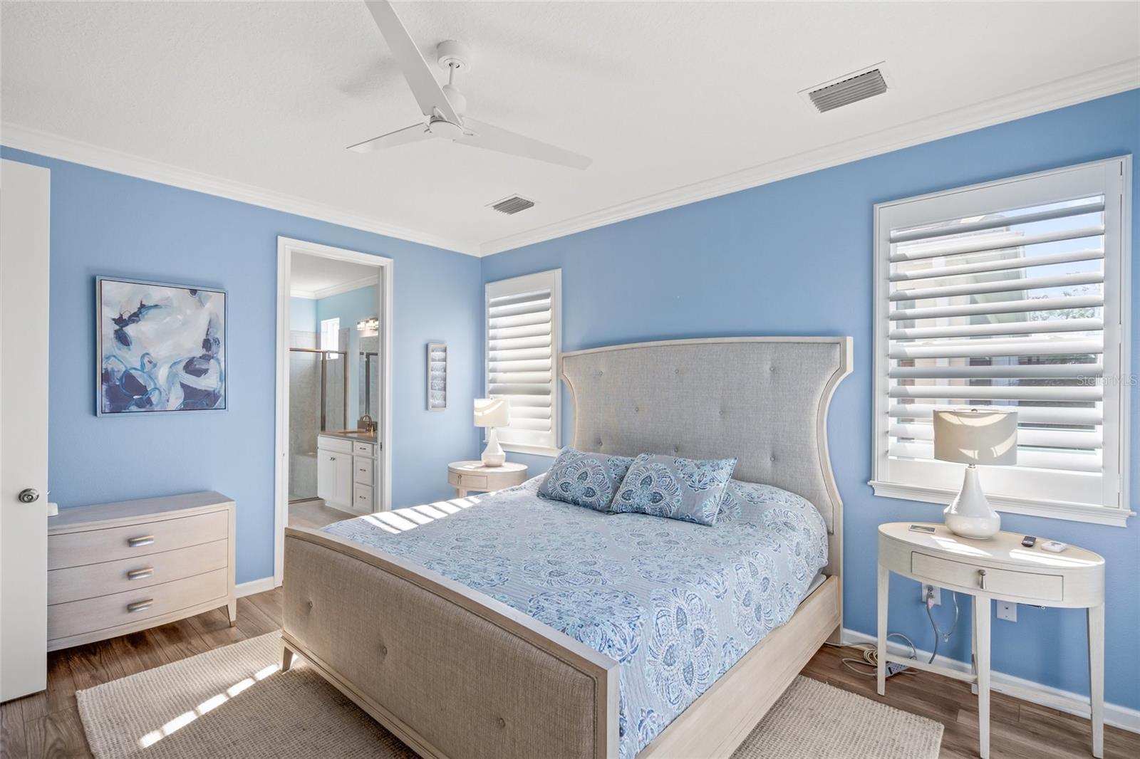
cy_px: 380
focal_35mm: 16
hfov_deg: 96.7
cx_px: 570
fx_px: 507
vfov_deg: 73.7
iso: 250
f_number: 6.3
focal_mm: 16
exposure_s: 1/15
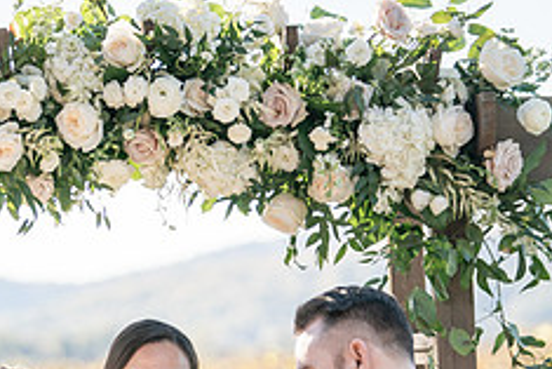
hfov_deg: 8.1
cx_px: 183
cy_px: 436
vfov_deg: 5.4
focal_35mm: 254
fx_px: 3897
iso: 100
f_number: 2.8
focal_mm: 101
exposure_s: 1/1250
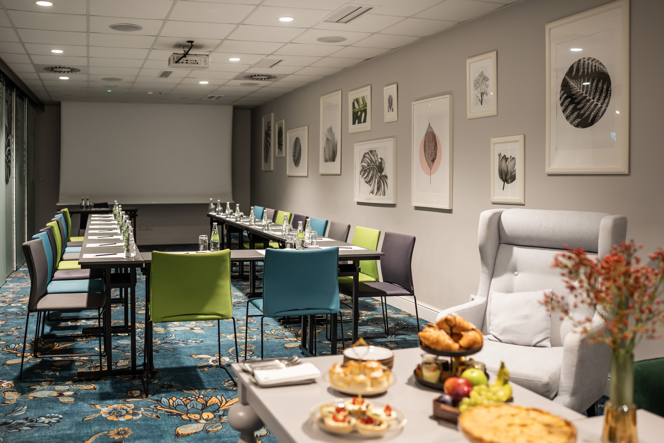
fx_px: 646
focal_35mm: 35
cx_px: 332
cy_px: 222
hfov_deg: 54.4
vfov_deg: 37.9
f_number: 2
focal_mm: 35
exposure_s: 1/200
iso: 640
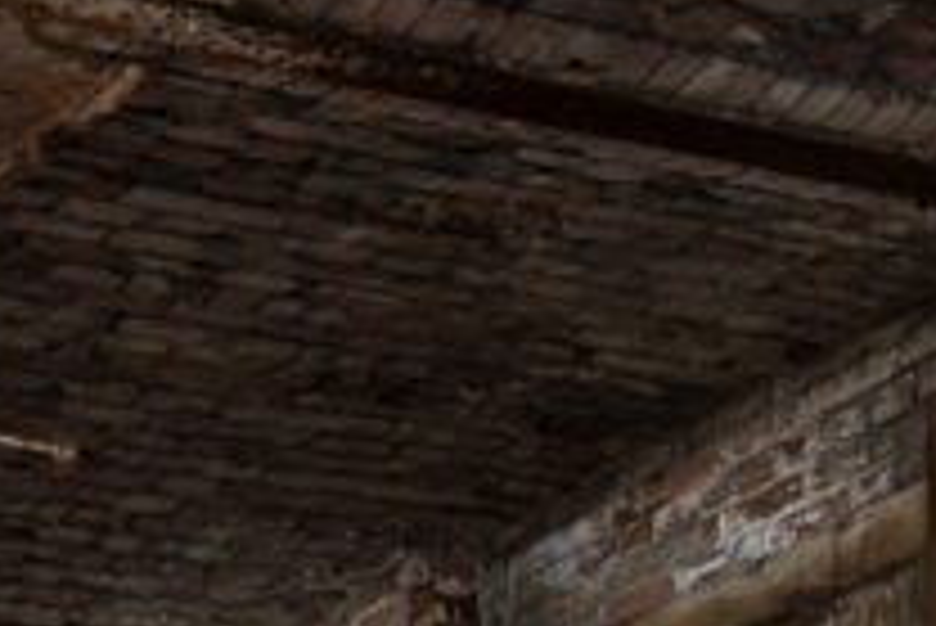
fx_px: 1951
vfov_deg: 13.8
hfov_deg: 23.0
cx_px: -374
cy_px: 1437
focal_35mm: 75
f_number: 7.1
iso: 400
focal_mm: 15
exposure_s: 1/5
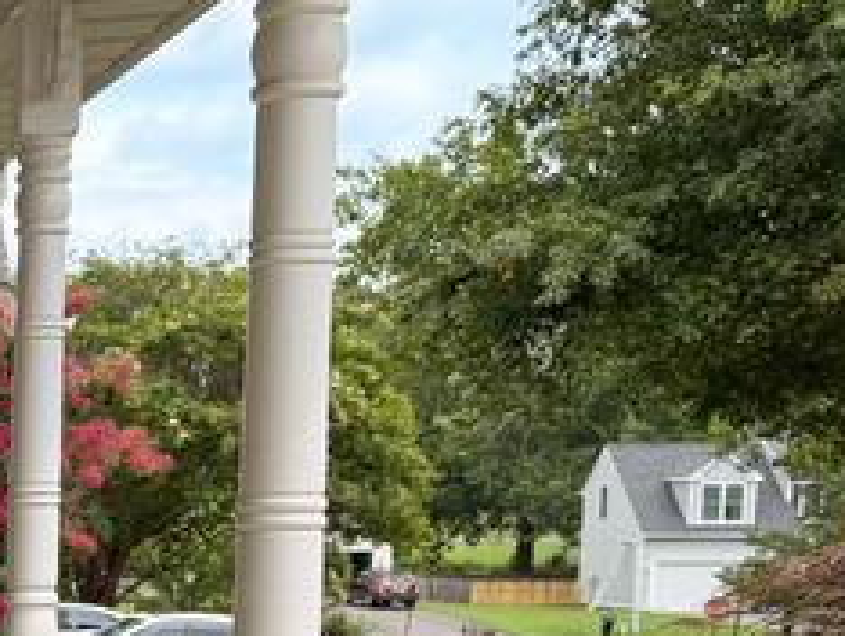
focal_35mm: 105
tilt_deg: -6.5
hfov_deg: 14.8
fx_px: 2566
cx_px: -910
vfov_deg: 13.7
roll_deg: +1.0
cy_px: 777
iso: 100
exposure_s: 1/2053
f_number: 1.78
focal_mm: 6.76
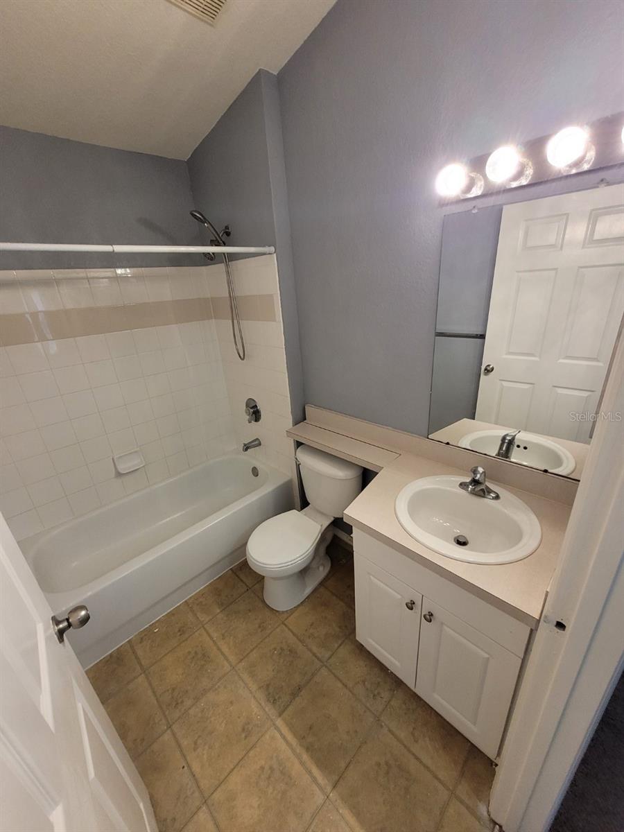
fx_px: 312
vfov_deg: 106.2
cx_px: 312
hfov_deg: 89.9
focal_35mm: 13
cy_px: 416
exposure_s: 1/60
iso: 250
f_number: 2.2
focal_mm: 1.74
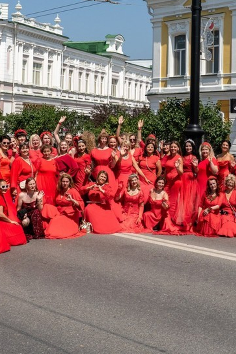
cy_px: 91
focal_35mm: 44
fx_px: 433
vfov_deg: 43.2
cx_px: 178
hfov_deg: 30.0
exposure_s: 1/640
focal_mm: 28
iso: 320
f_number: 11
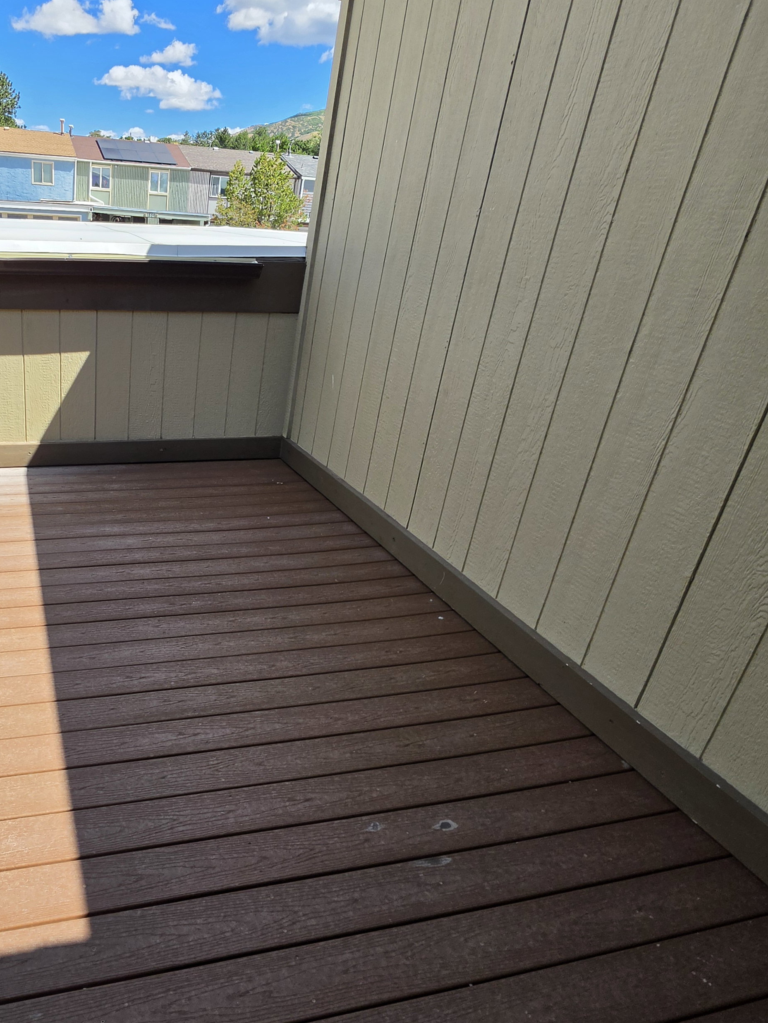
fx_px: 621
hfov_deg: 58.9
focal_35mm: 21
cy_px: 518
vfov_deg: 79.0
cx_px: 161
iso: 32
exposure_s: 1/1449
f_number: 1.9
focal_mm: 2.2
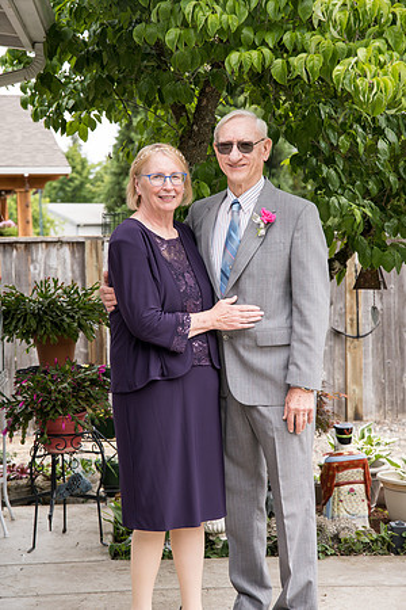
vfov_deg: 28.8
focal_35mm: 70
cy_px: 305
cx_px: 203
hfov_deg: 19.5
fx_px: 1184
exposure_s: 1/500
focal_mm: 70
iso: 400
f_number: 5
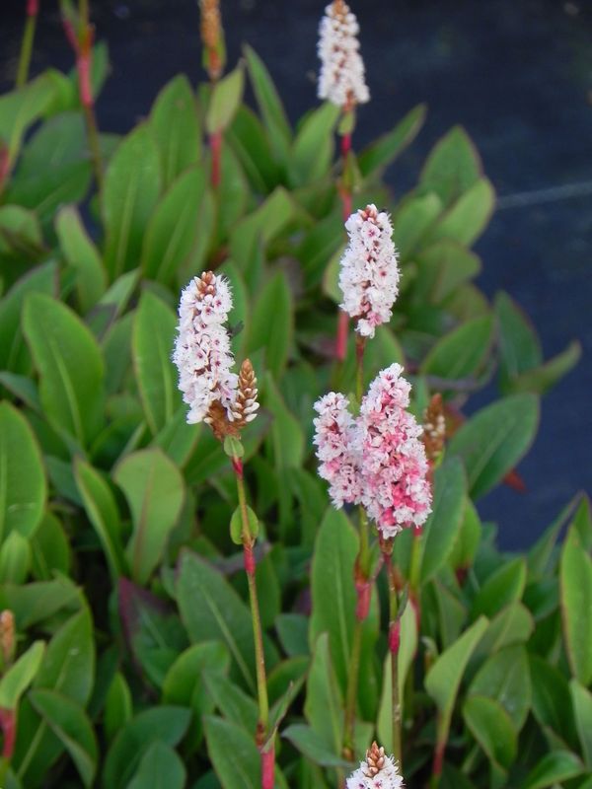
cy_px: 394
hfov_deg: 6.0
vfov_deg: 8.0
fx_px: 5632
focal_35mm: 247
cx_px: 296
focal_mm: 44
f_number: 5
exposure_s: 1/40
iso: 160
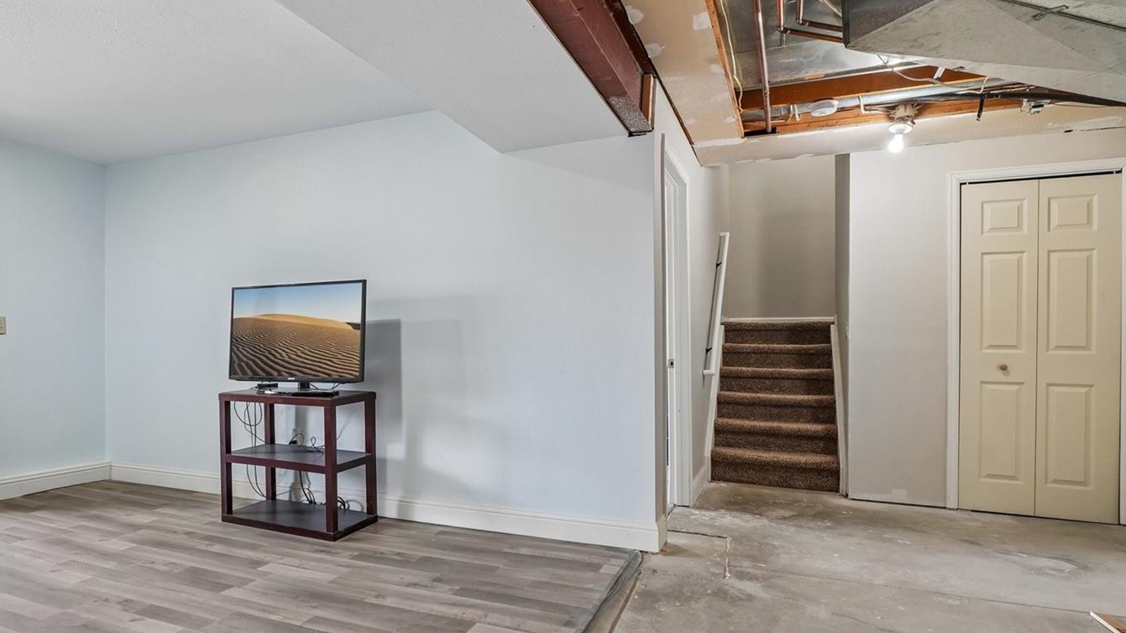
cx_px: 465
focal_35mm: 21
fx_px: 616
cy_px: 350
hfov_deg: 84.1
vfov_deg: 54.3
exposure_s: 1/15
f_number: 8
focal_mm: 11
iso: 500
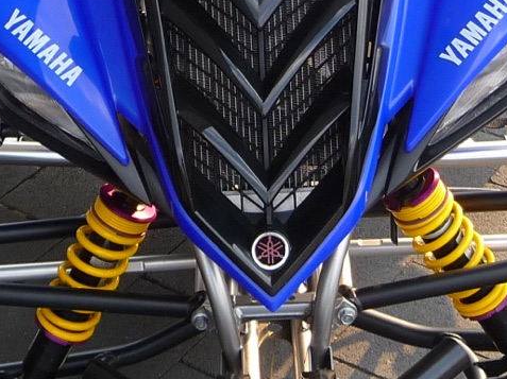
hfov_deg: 20.9
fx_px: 1376
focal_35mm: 94
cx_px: 238
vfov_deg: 15.6
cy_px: 65
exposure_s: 1/125
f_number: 3.3
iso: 100
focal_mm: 4.7
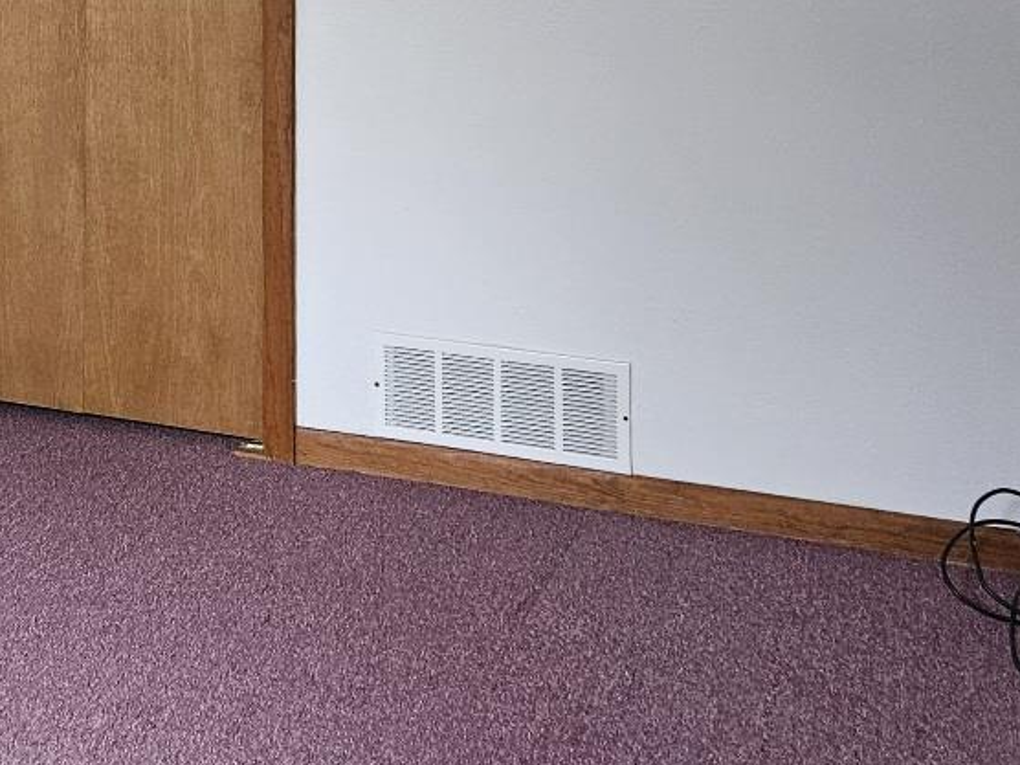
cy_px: -187
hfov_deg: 28.8
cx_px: 67
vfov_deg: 21.1
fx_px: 1886
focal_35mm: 64
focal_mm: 5.4
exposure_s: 1/60.2
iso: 800
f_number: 1.8
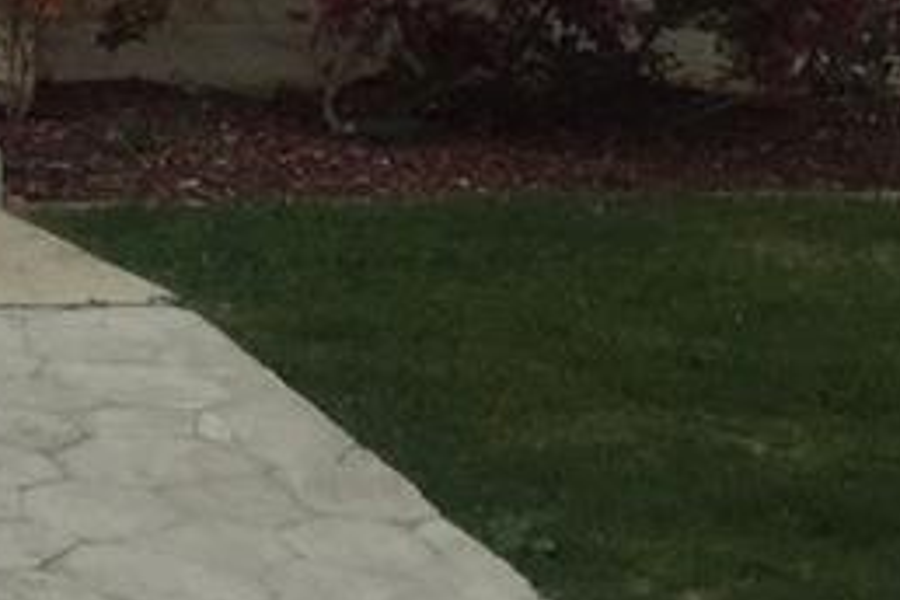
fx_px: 4375
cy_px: -722
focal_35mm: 175
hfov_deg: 10.7
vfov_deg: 7.4
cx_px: -949
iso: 32
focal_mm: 4.15
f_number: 2.2
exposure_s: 1/879
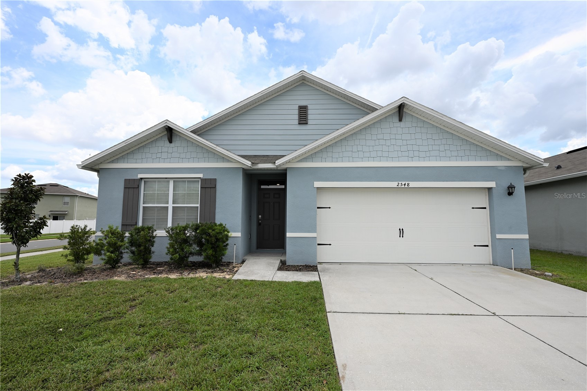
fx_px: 261
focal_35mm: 16
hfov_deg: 96.7
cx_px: 294
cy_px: 196
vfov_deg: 73.7
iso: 100
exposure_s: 1/200
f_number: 10
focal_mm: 16
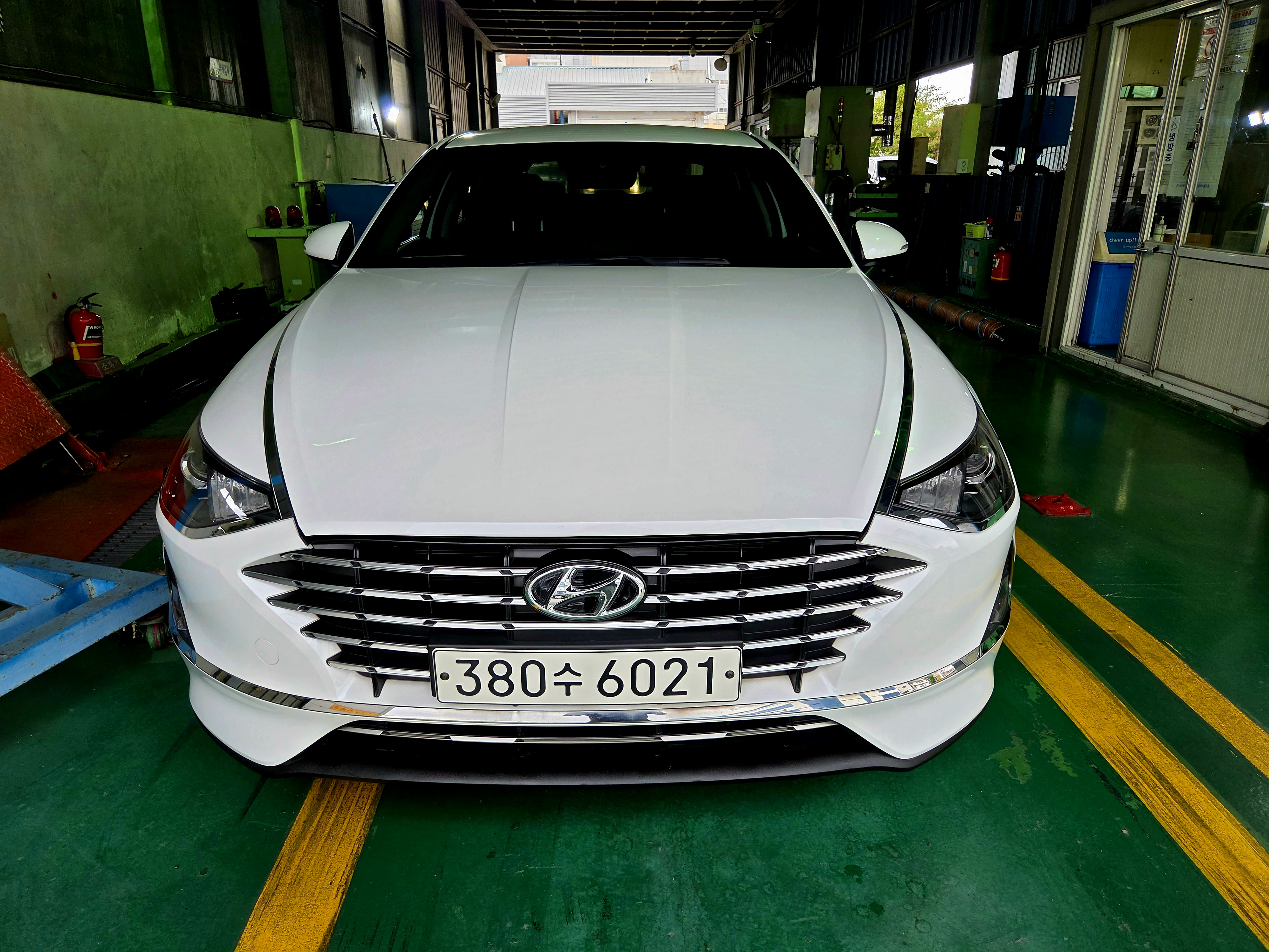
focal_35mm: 23
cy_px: 476
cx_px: 634
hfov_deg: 73.9
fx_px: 843
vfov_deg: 58.9
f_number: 1.8
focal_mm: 5.4
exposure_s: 1/120
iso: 64
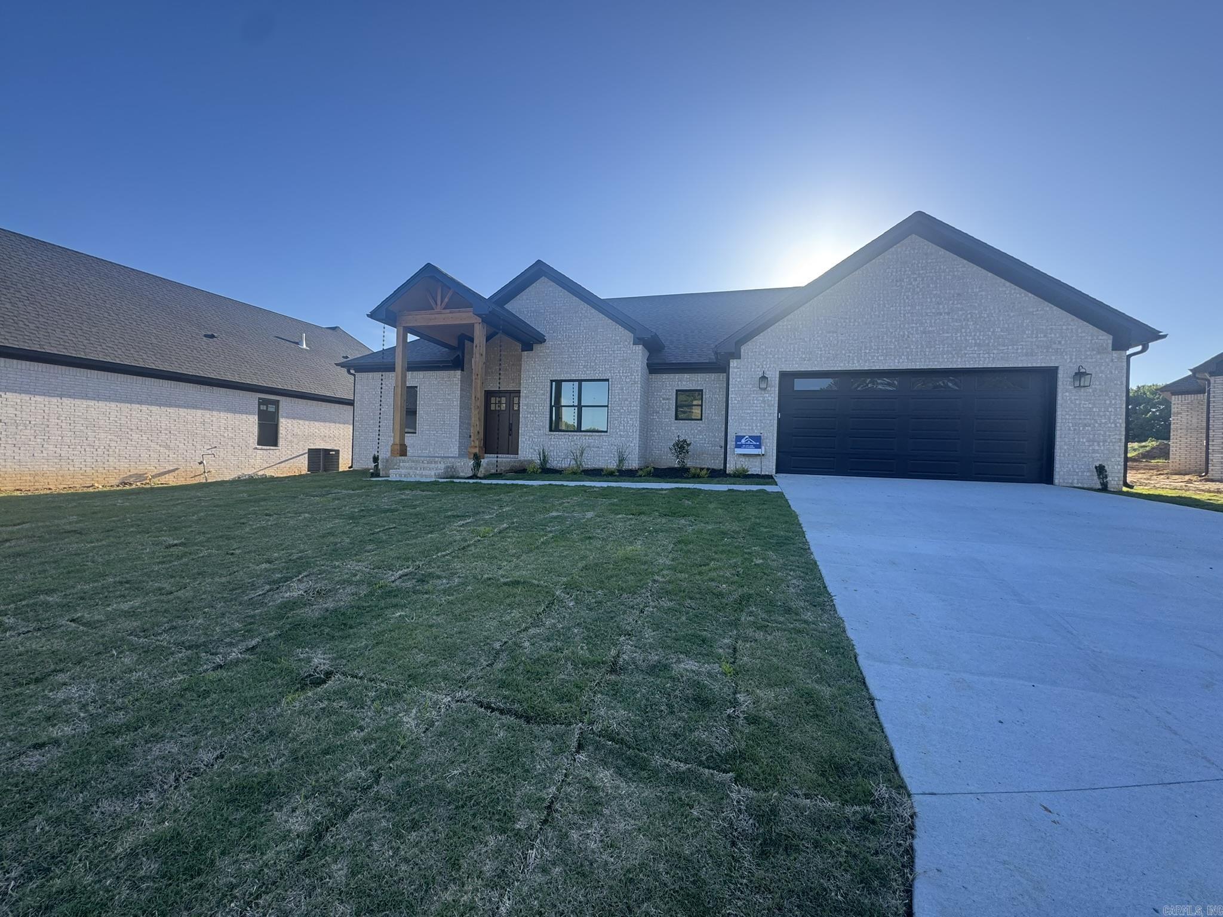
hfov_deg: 102.1
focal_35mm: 14
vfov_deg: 85.7
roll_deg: -1.7
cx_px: 612
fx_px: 495
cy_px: 458
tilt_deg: -0.2
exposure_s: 1/364
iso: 40
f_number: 2.2
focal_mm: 2.22
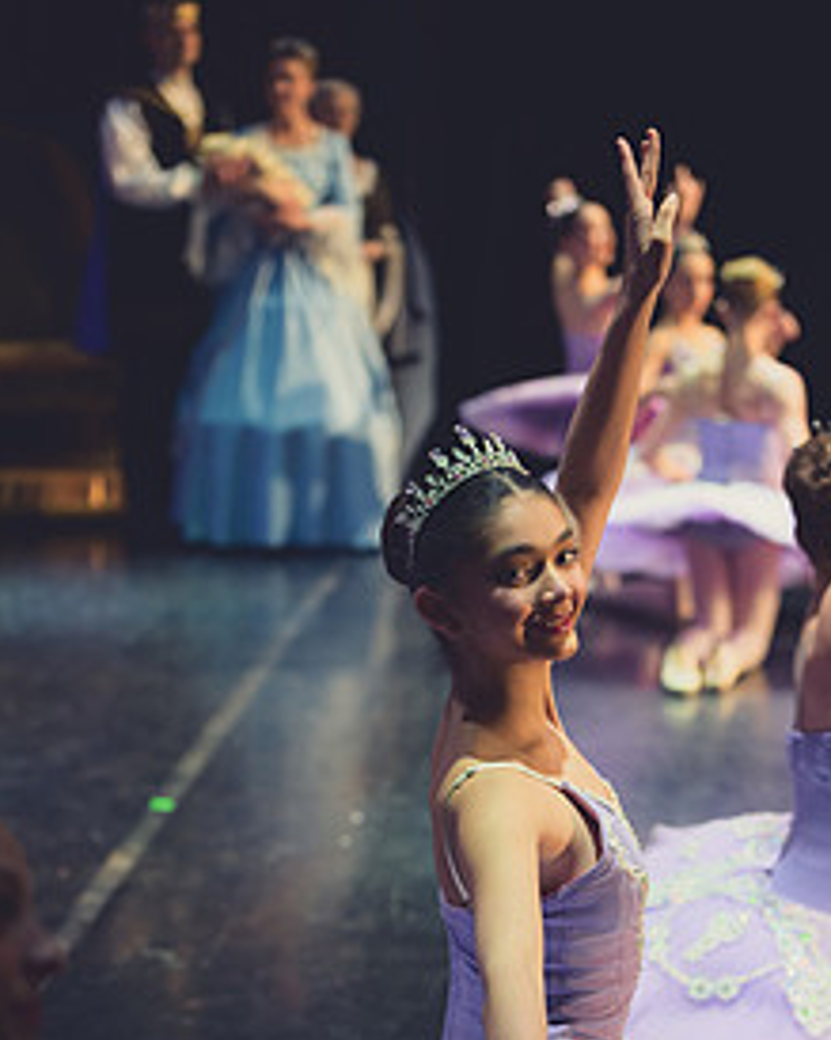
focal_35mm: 108
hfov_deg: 14.2
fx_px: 3322
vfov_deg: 17.6
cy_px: 846
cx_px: 505
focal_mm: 70
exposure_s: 1/320
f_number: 2.8
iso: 2800
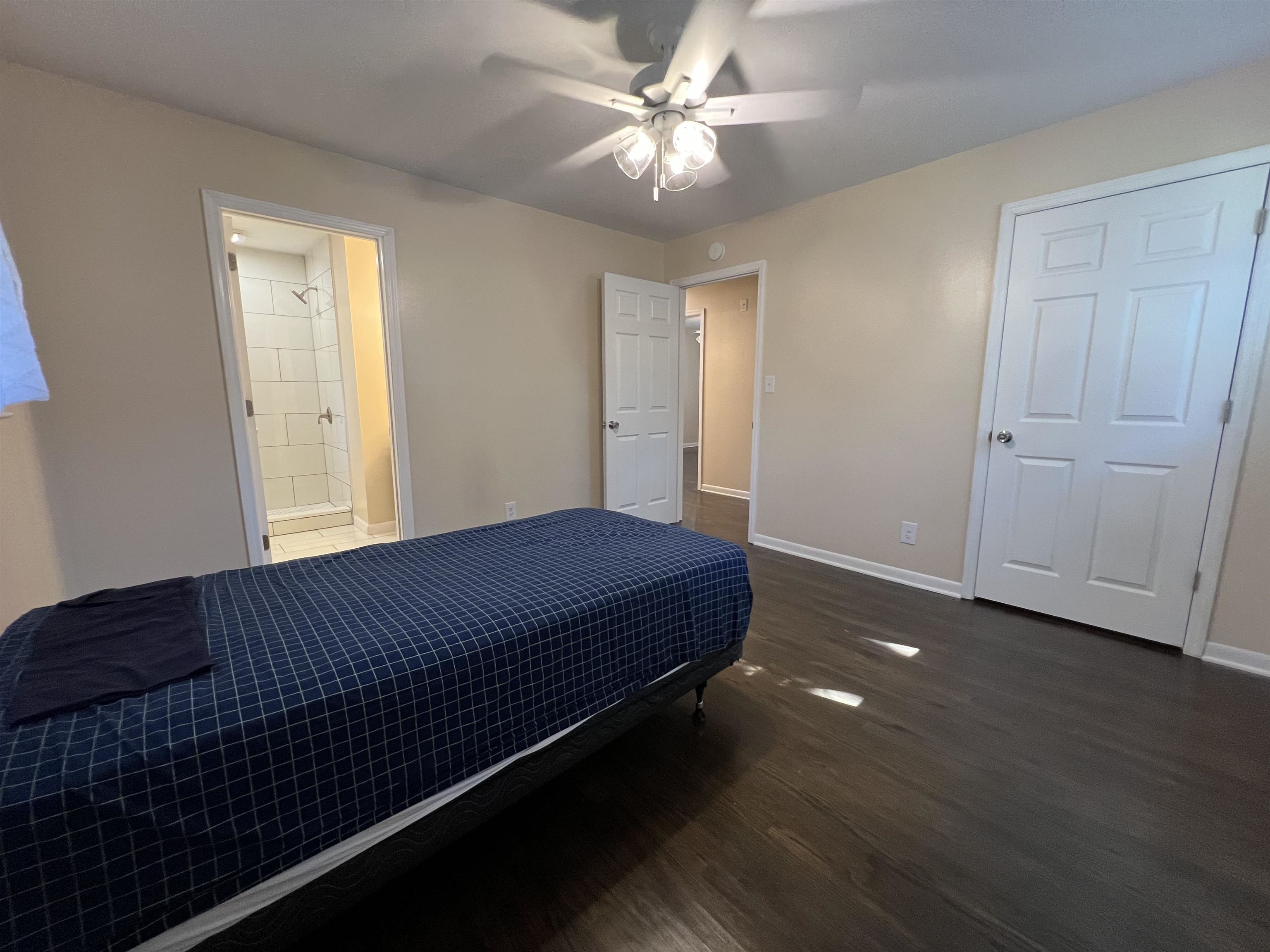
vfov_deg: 89.9
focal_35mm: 13
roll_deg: -0.5
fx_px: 477
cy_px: 476
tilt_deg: -9.5
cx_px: 635
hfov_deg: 106.2
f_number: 1.8
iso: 320
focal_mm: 1.57
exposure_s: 1/60
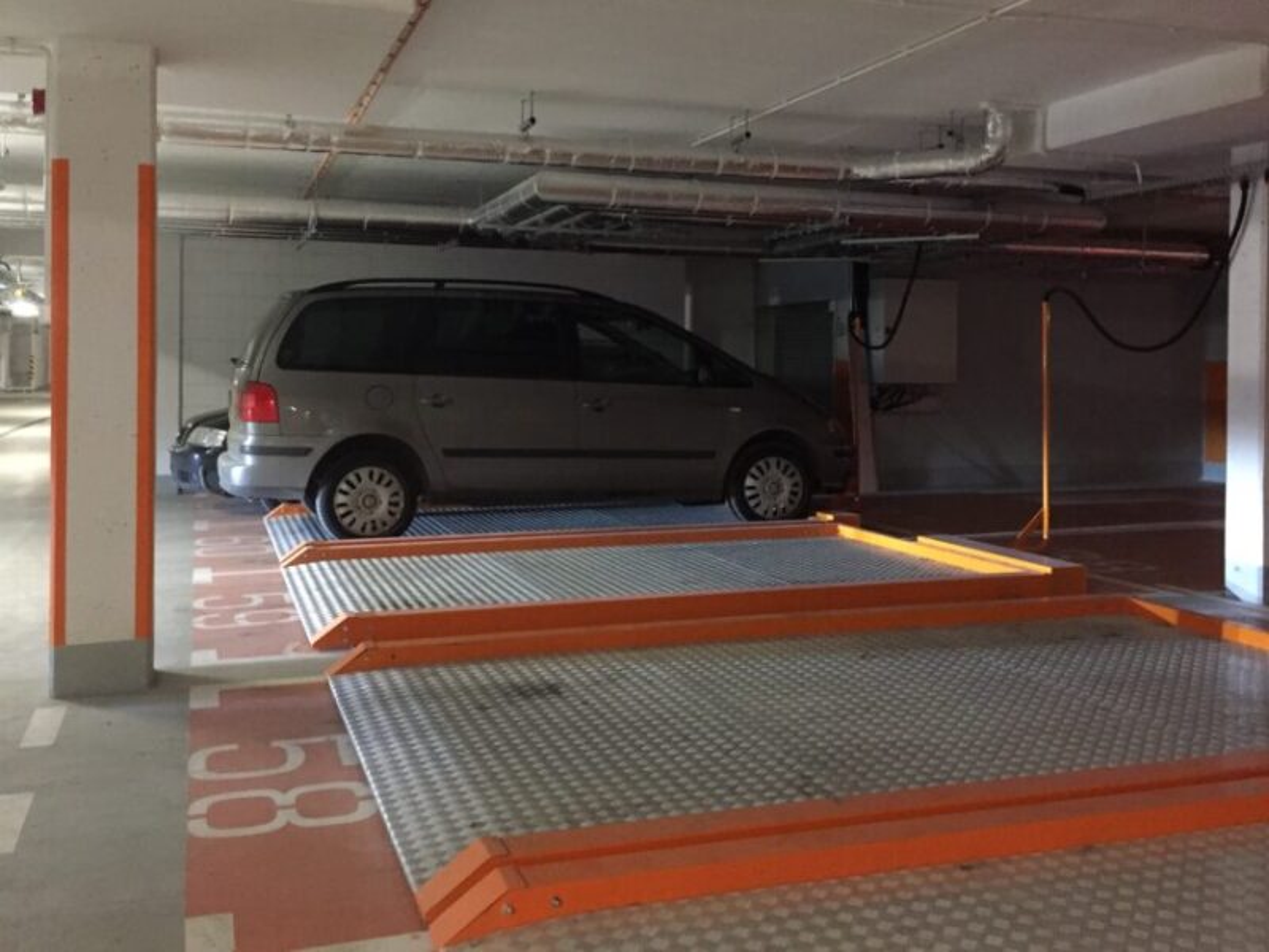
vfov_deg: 48.2
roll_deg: +0.6
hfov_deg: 61.7
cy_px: 476
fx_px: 1063
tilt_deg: -0.1
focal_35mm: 29
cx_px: 634
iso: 400
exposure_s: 1/17
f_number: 2.2
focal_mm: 4.15
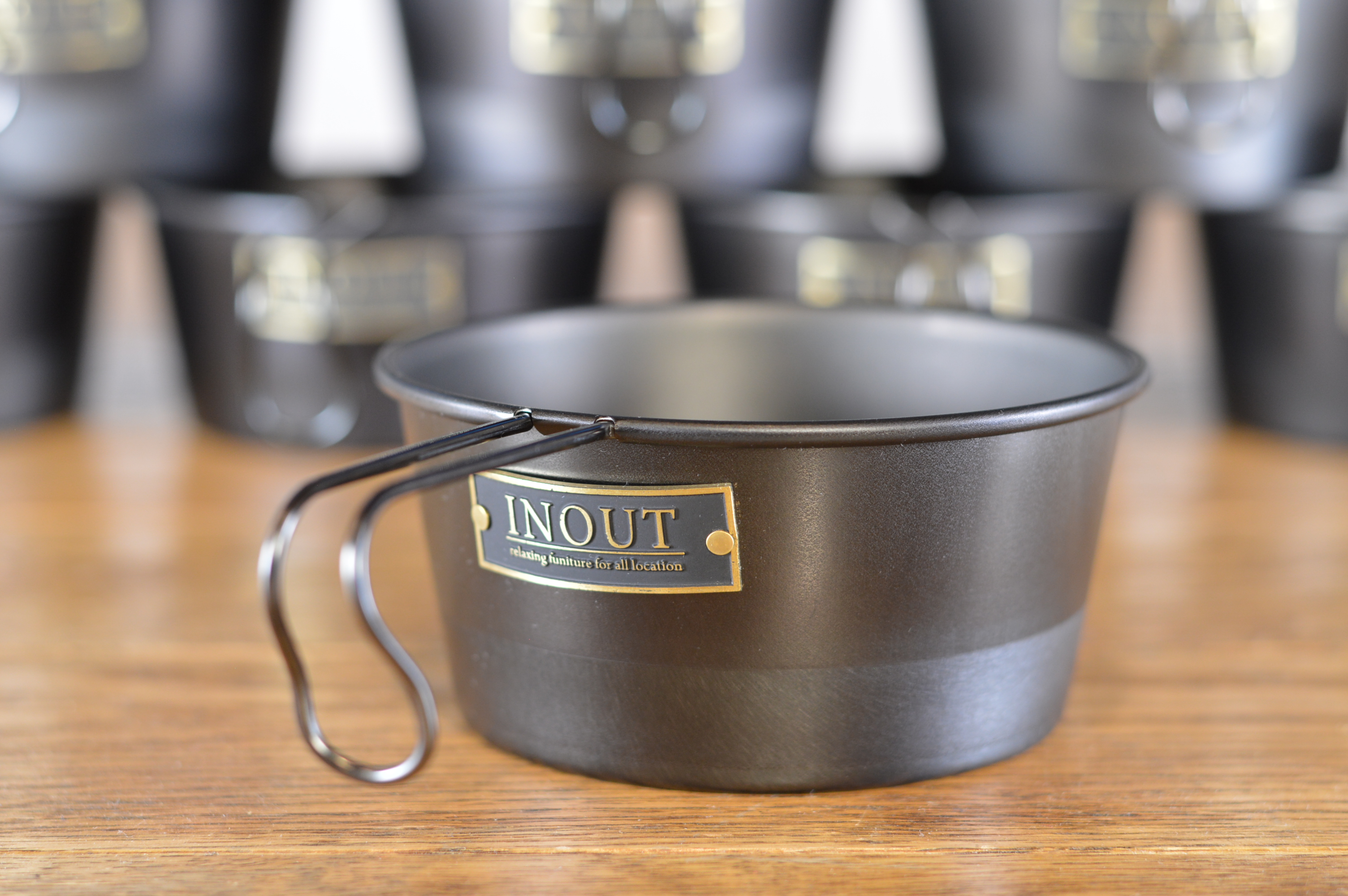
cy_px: 448
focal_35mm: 75
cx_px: 674
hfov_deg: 27.0
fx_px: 2806
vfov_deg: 18.1
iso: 400
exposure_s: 1/60
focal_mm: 50
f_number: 2.8
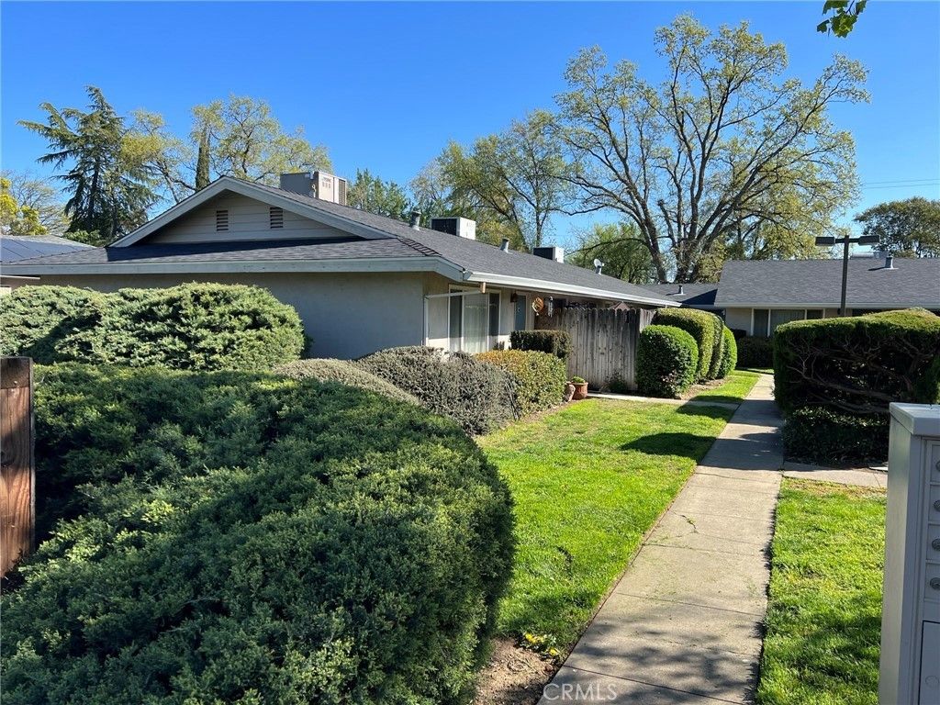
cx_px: 470
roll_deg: -0.2
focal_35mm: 26
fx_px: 706
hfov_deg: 67.3
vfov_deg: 53.1
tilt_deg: -4.3
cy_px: 352
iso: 50
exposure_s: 1/2008
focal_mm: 5.7
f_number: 1.5
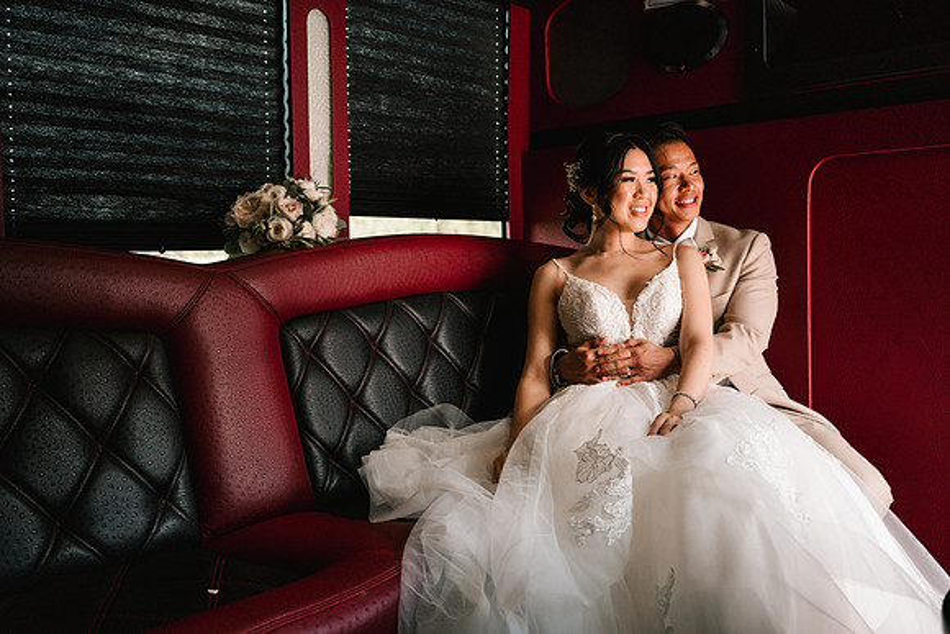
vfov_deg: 37.9
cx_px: 475
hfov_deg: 54.4
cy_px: 317
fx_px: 924
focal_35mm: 35
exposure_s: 1/200
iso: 500
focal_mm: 35
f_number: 3.2
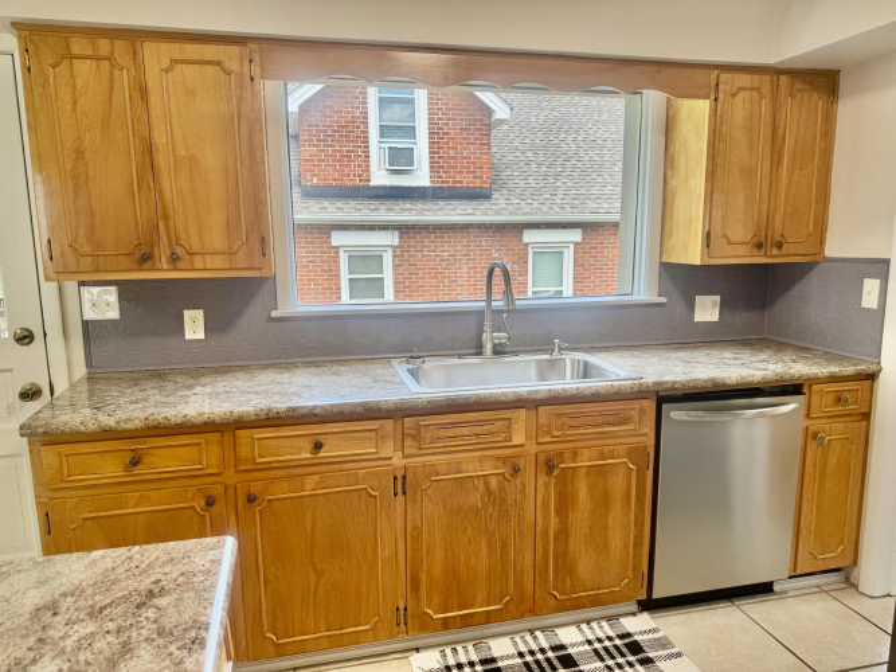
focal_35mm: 24
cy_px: 336
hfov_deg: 71.6
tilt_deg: -10.2
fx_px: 621
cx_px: 448
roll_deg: +0.2
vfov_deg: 56.8
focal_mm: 6.76
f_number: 1.78
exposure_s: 1/126
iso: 50
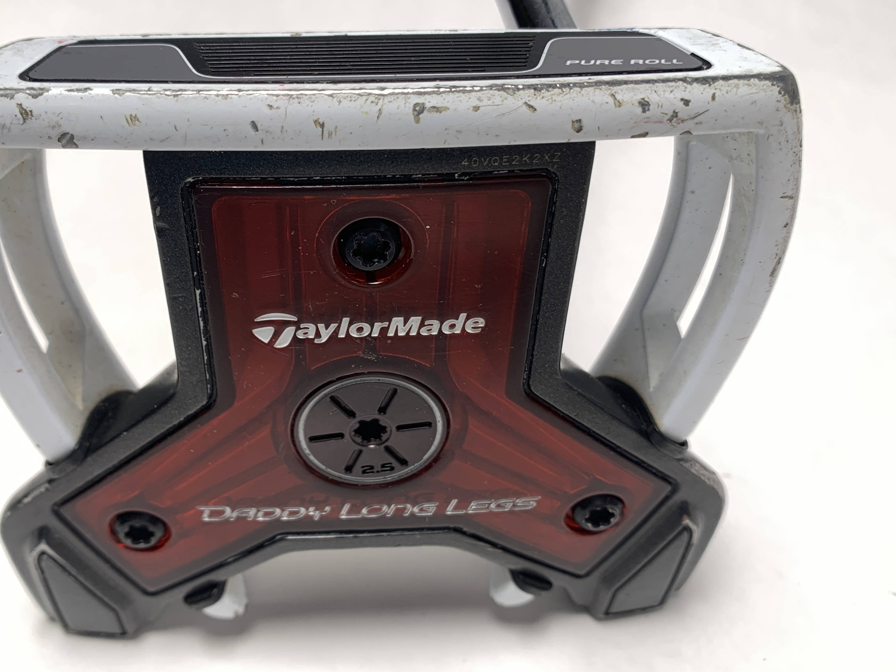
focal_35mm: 34
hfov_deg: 53.6
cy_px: 313
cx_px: 363
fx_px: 880
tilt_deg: -43.7
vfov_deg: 41.8
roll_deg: -2.3
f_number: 1.8
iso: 32
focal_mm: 4.25
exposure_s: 1/120
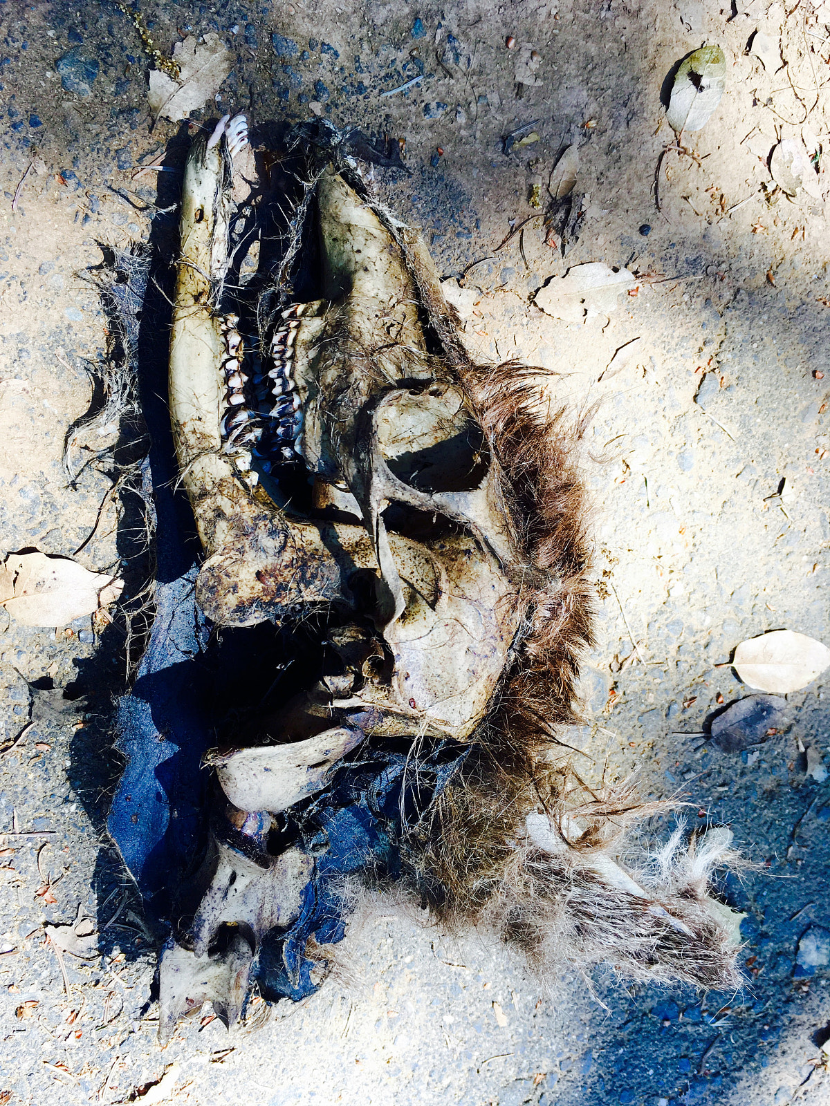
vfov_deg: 61.7
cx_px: 415
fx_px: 927
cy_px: 553
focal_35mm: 29
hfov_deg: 48.2
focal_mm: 4.15
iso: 32
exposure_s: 1/120
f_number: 2.2
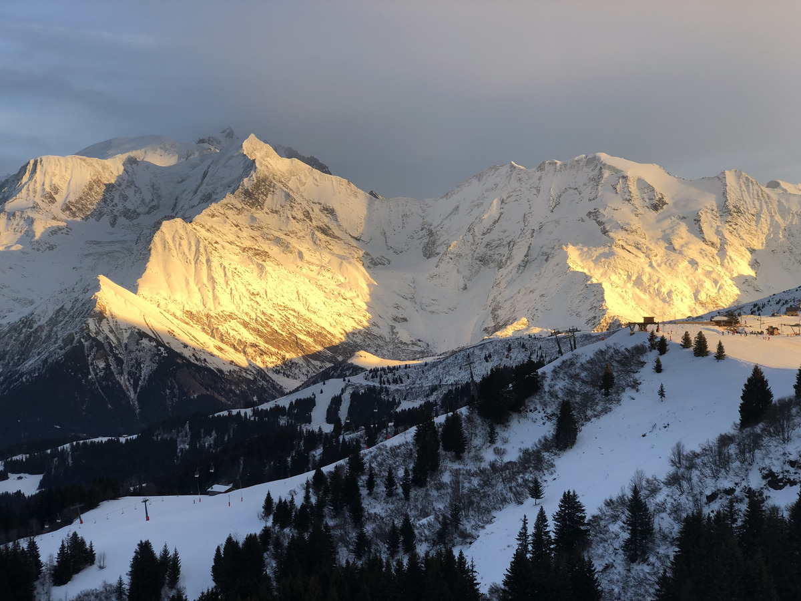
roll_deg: +0.2
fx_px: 1203
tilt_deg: +2.2
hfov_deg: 36.8
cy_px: 300
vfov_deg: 28.0
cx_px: 400
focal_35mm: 52
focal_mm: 6
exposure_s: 1/236
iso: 16
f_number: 2.4
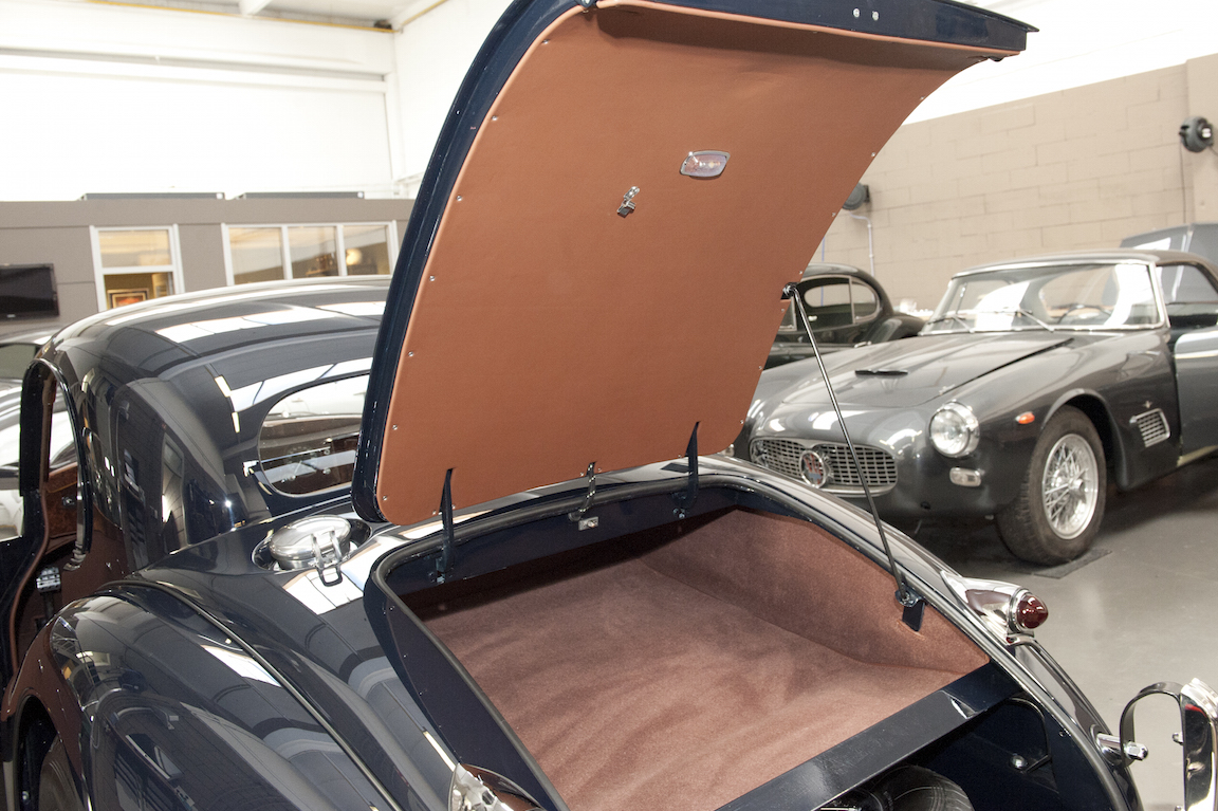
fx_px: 1015
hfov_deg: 61.9
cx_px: 623
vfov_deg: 43.5
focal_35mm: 30
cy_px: 367
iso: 3200
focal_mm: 27
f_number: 6.3
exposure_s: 1/50
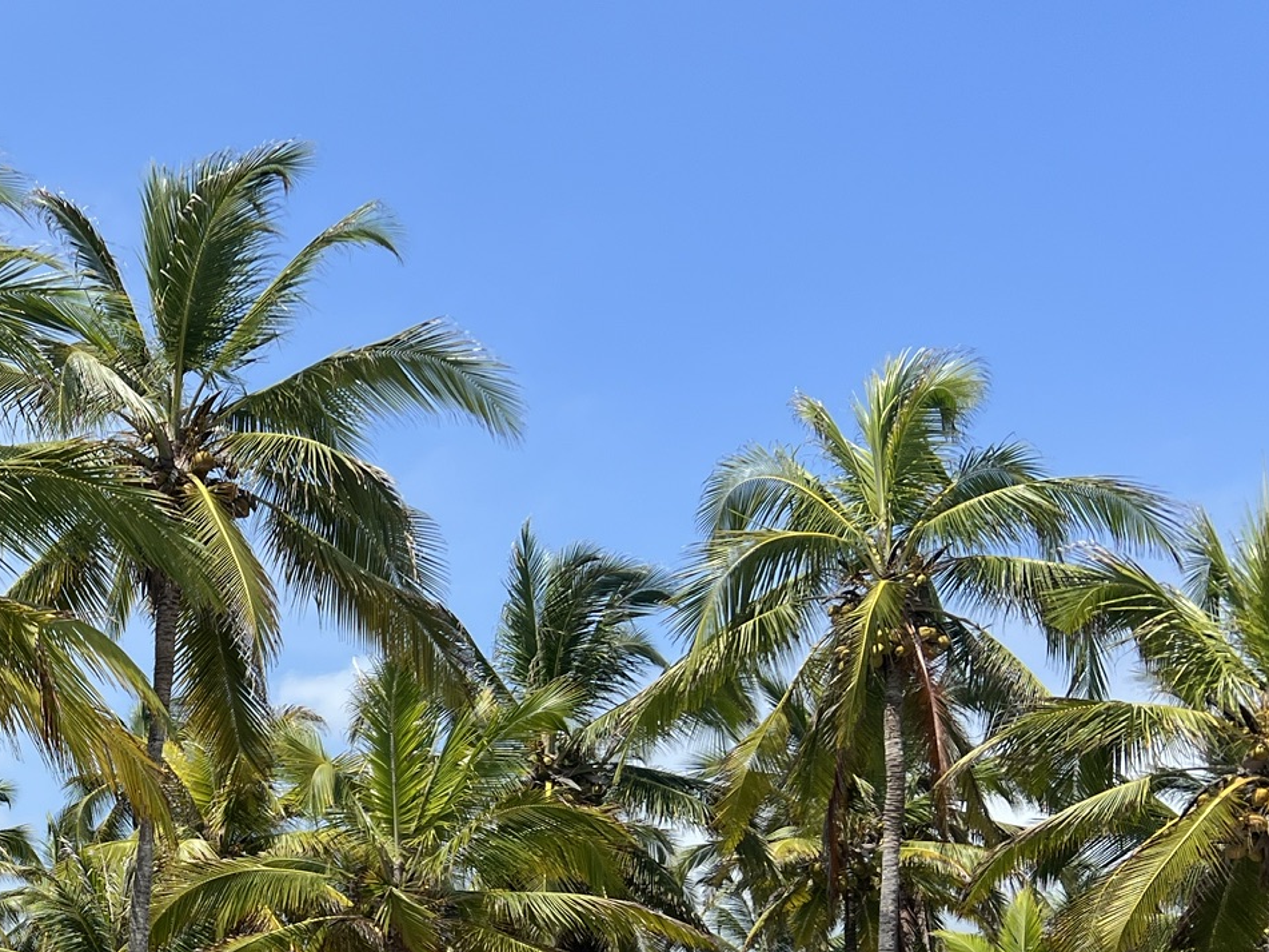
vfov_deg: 25.0
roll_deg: -1.4
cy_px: 929
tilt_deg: +10.2
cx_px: -4
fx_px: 2053
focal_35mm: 56
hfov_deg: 31.7
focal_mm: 5.7
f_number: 1.5
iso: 50
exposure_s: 1/4115
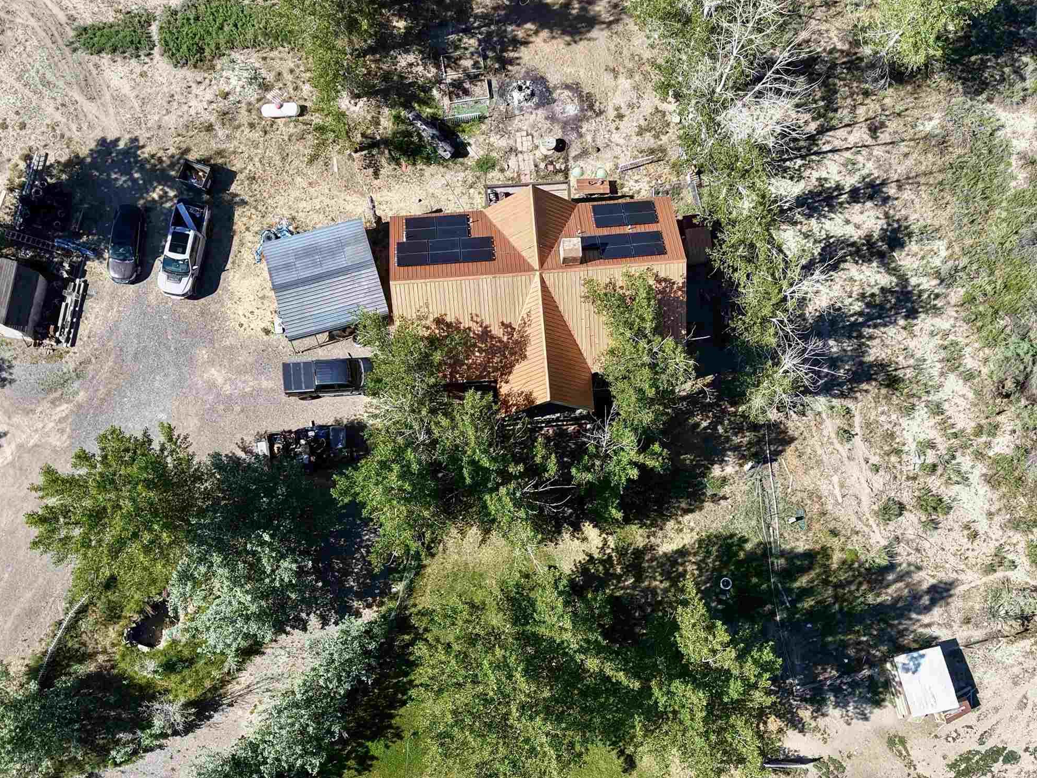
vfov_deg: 38.0
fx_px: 1108
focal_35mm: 37
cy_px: 555
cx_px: 530
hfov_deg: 50.1
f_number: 1.8
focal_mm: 8.67
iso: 100
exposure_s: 1/2000
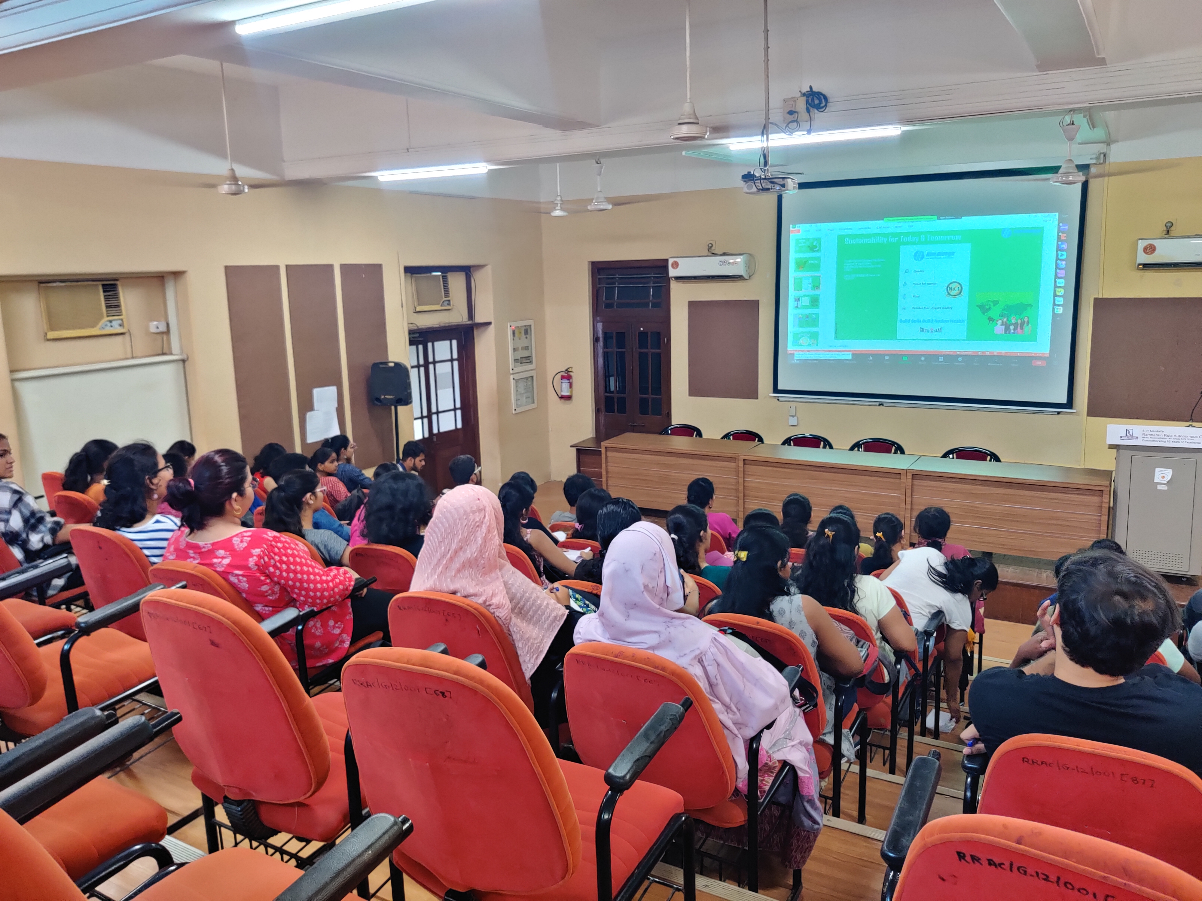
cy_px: 450
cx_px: 601
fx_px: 938
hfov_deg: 65.3
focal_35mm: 27
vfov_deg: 51.4
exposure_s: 1/20
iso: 800
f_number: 1.75
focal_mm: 4.75
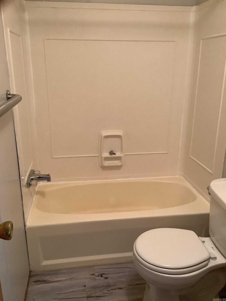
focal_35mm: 31
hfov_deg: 45.4
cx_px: 113
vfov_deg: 58.4
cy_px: 150
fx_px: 270
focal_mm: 3.3
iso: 320
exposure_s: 1/60
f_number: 2.4
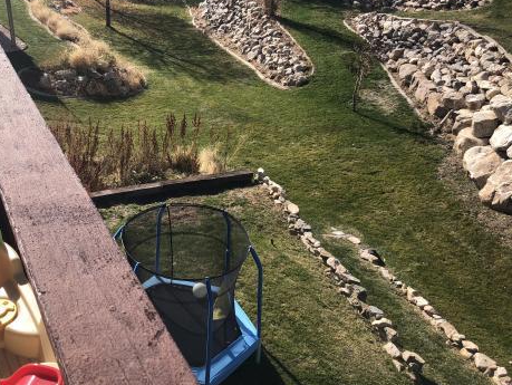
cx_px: 174
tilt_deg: -26.1
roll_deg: +0.4
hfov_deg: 47.1
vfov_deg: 36.8
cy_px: 162
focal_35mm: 39
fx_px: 577
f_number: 1.8
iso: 20
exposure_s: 1/1372
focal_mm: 3.99
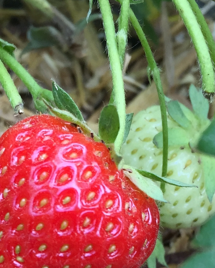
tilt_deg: -48.2
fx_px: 716
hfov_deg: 16.9
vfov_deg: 20.0
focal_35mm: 90
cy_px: 317
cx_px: 41
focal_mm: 4.15
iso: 50
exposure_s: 1/120
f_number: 2.2
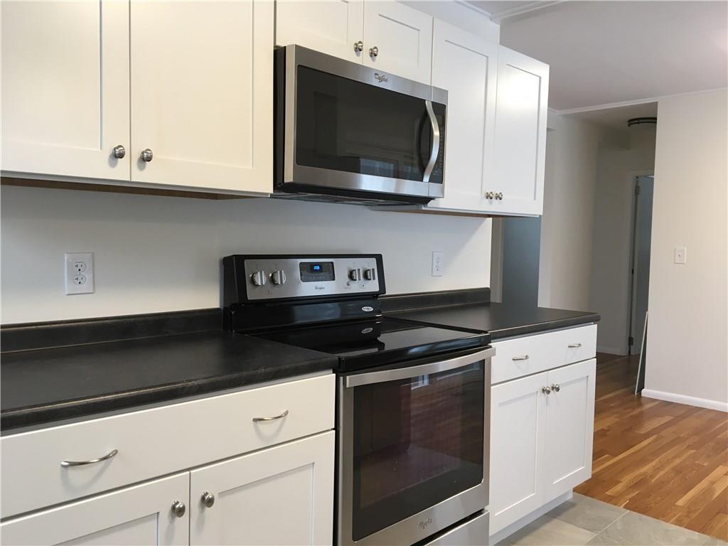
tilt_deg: -1.6
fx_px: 610
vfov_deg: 48.2
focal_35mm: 29
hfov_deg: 61.7
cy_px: 273
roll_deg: -1.3
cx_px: 364
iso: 64
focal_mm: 4.15
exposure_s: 1/30
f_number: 2.2
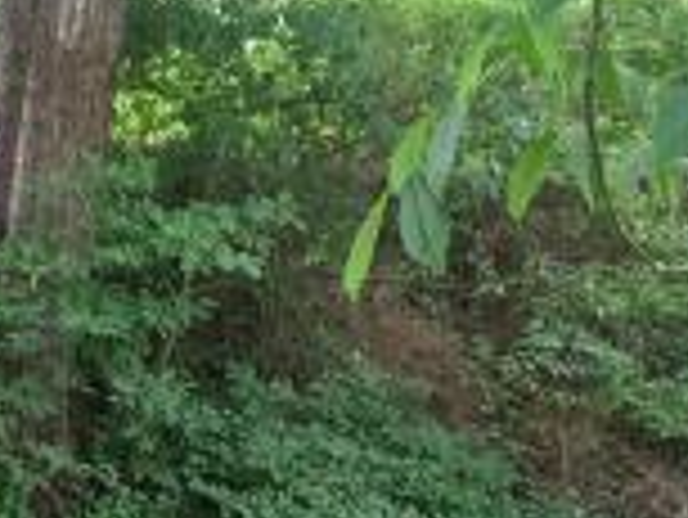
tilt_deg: -16.6
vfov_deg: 12.7
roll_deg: -3.5
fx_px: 2188
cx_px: 265
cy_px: 815
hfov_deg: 17.8
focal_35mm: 110
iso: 50
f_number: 2.2
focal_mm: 4.15
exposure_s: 1/30
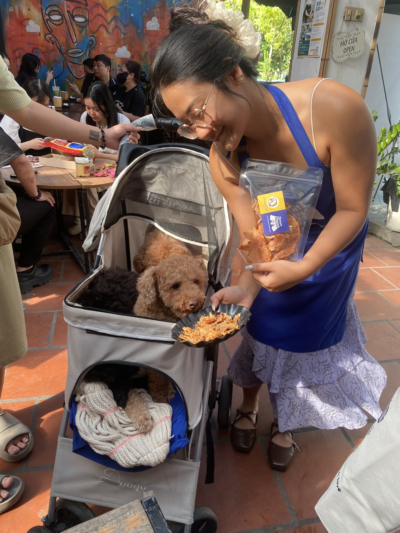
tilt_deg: -25.2
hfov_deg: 53.1
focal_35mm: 26
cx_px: 200
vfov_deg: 67.3
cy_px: 266
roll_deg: -2.7
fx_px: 401
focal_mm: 4.25
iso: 64
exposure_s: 1/121
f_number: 1.8
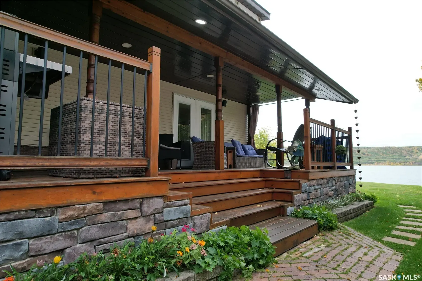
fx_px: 258
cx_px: 211
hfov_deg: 78.6
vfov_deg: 57.2
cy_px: 140
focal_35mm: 22
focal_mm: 8.38
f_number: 2.8
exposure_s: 1/640
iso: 110
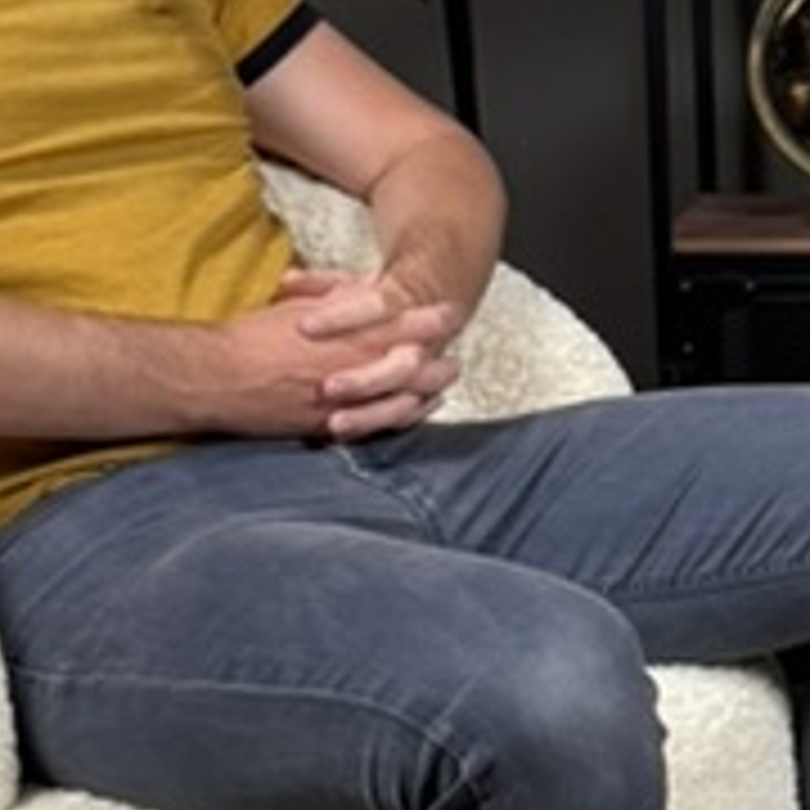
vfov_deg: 14.4
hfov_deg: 13.6
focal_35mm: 121
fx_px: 3203
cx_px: 1179
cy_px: 428
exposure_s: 1/60
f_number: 1.78
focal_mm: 6.76
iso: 320
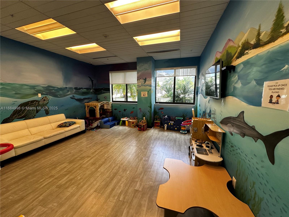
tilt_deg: -6.1
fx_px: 117
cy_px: 108
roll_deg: -0.6
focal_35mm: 14
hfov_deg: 102.1
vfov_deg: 85.7
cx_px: 144
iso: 160
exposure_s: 1/111
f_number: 2.2
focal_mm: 2.22
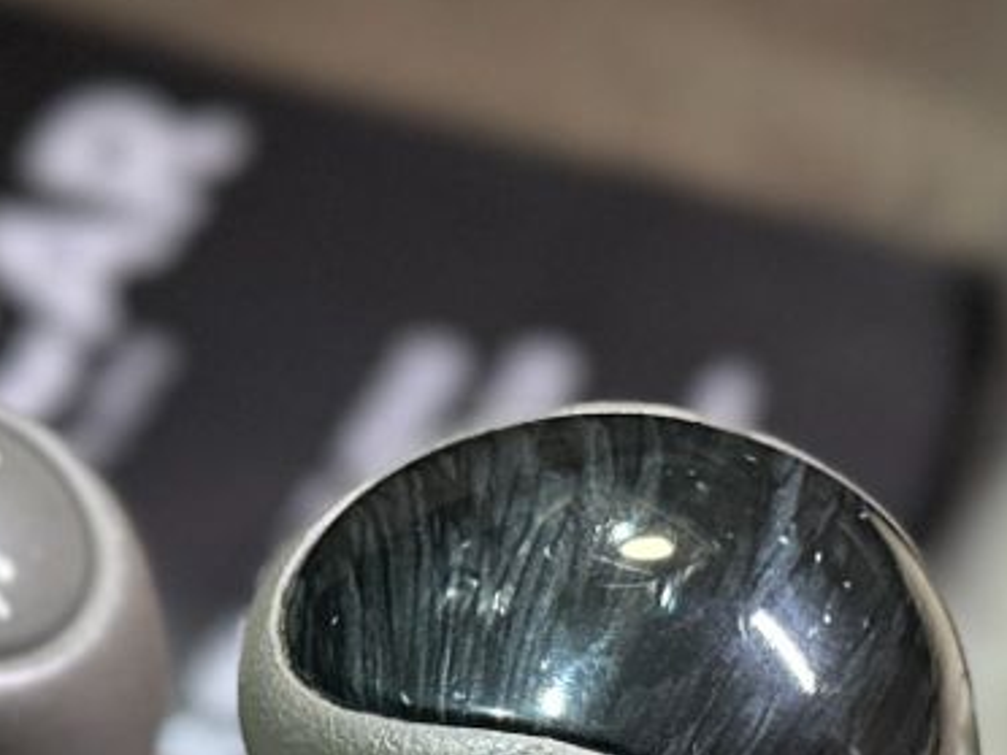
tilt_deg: -54.0
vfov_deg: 11.5
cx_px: 495
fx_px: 3607
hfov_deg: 15.9
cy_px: 1063
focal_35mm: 124
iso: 500
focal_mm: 6.86
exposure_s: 1/60
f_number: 1.78
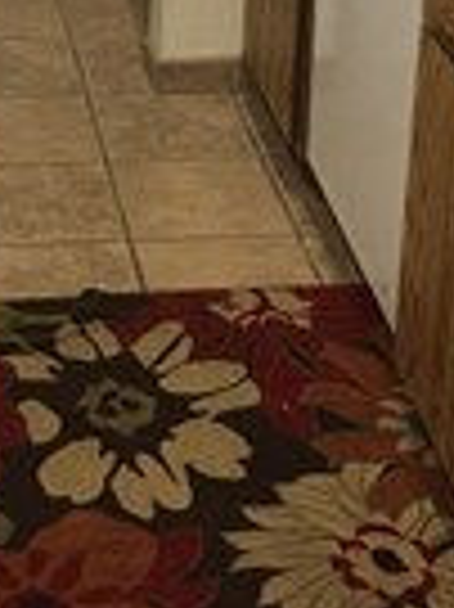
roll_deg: -1.5
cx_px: 22
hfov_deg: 14.2
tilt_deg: -15.9
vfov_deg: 17.9
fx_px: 1804
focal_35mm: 103
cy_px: -167
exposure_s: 1/30
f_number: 2.2
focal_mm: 4.15
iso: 100
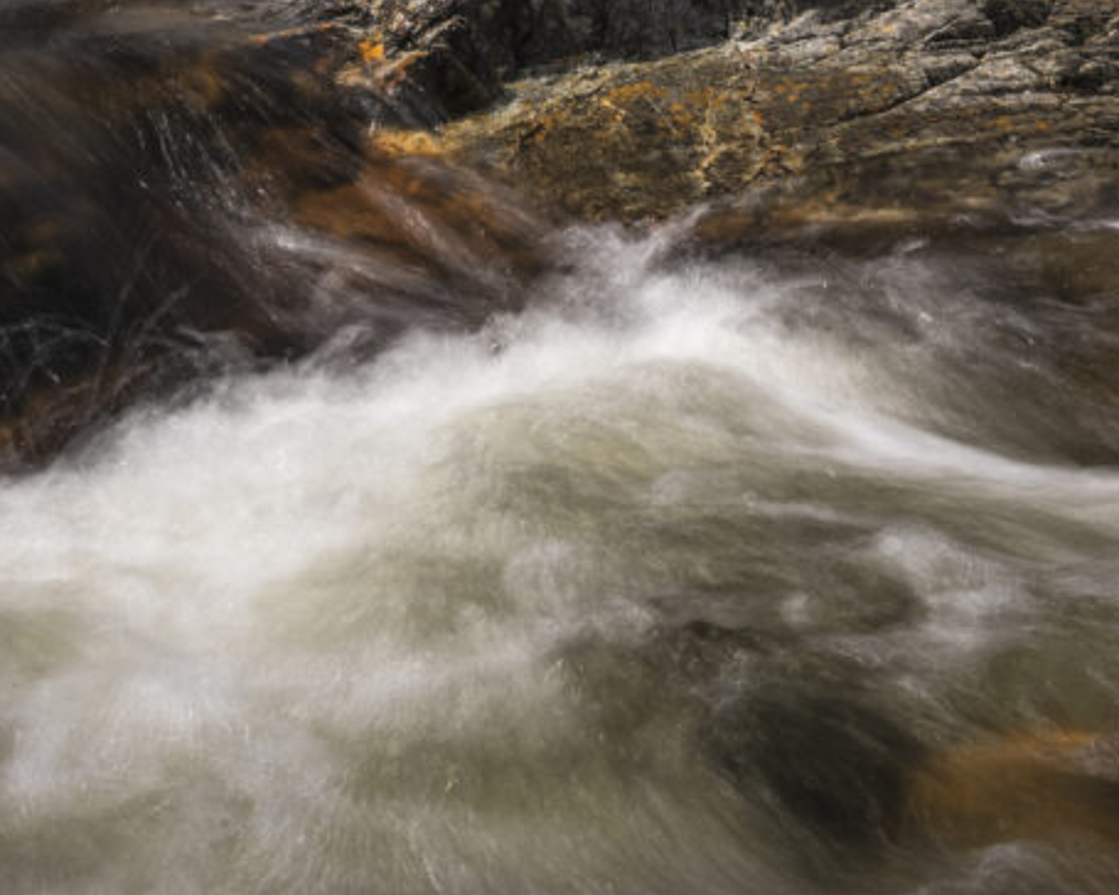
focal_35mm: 148
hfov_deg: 13.0
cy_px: -361
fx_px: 4901
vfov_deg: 10.2
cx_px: 714
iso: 125
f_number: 16
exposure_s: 1/4
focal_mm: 70
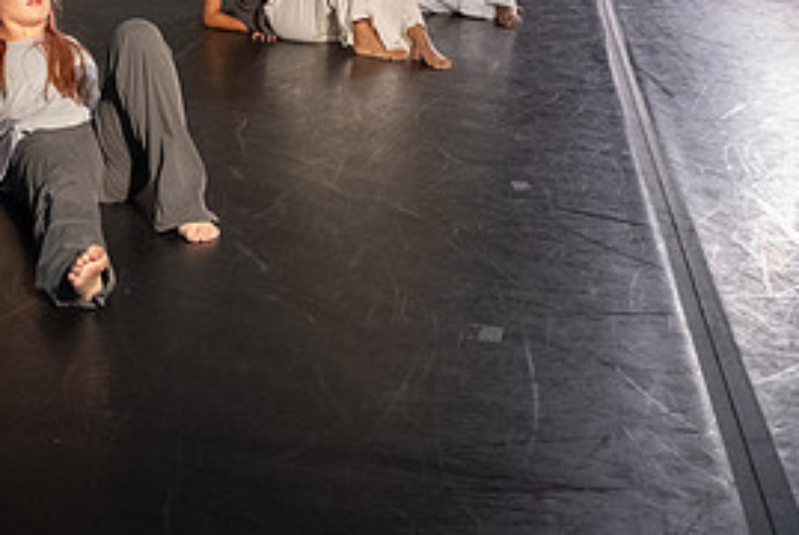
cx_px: 154
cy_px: 54
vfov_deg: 19.7
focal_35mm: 68
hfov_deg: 28.9
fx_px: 1511
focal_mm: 28
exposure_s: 1/320
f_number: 4
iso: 6400
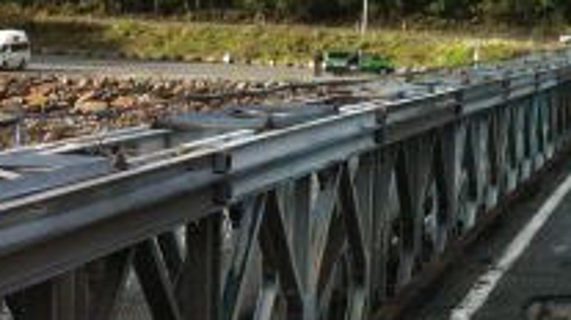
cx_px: 709
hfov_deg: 17.2
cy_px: -6
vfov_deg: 10.2
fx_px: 1785
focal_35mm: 118
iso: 80
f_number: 2.8
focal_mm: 3.85
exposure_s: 1/408
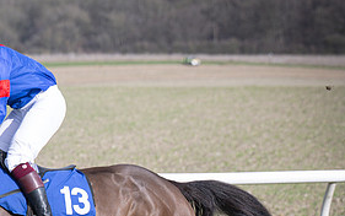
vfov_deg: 3.5
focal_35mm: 379
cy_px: 344
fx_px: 3566
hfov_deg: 5.5
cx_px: 6
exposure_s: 1/2000
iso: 200
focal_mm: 104
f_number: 4
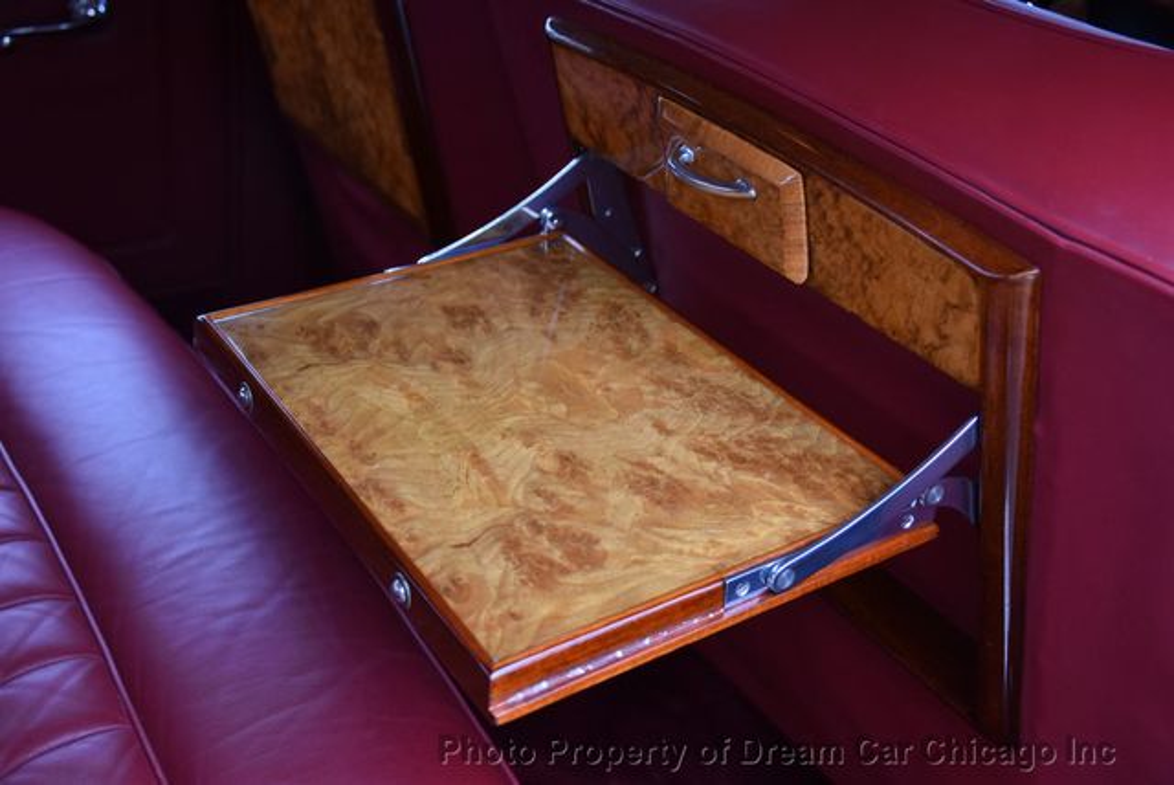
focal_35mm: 45
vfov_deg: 29.9
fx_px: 1469
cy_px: 392
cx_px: 587
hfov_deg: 43.6
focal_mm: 30
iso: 450
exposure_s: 1/60
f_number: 4
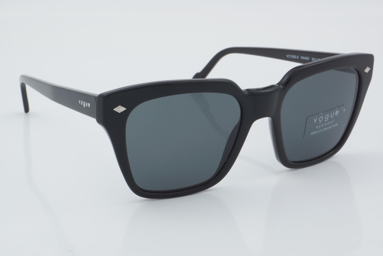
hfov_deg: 27.0
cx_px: 192
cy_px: 128
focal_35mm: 75
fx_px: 798
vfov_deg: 18.2
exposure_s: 1/4
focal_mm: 50
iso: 100
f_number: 32
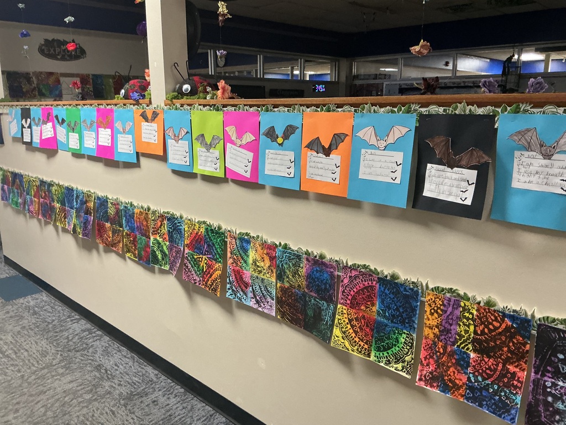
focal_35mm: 29
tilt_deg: -13.5
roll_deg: -0.4
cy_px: 212
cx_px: 283
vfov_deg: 48.2
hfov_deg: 61.7
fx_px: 474
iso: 250
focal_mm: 3
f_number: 1.8
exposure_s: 1/60
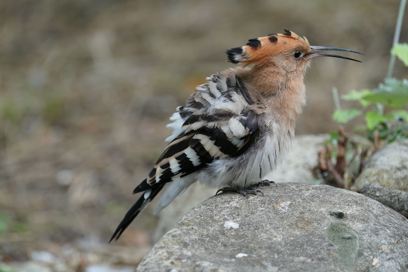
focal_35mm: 600
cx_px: 204
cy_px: 136
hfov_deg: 3.4
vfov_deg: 2.3
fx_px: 6799
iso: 800
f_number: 8
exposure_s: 1/160
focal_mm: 600
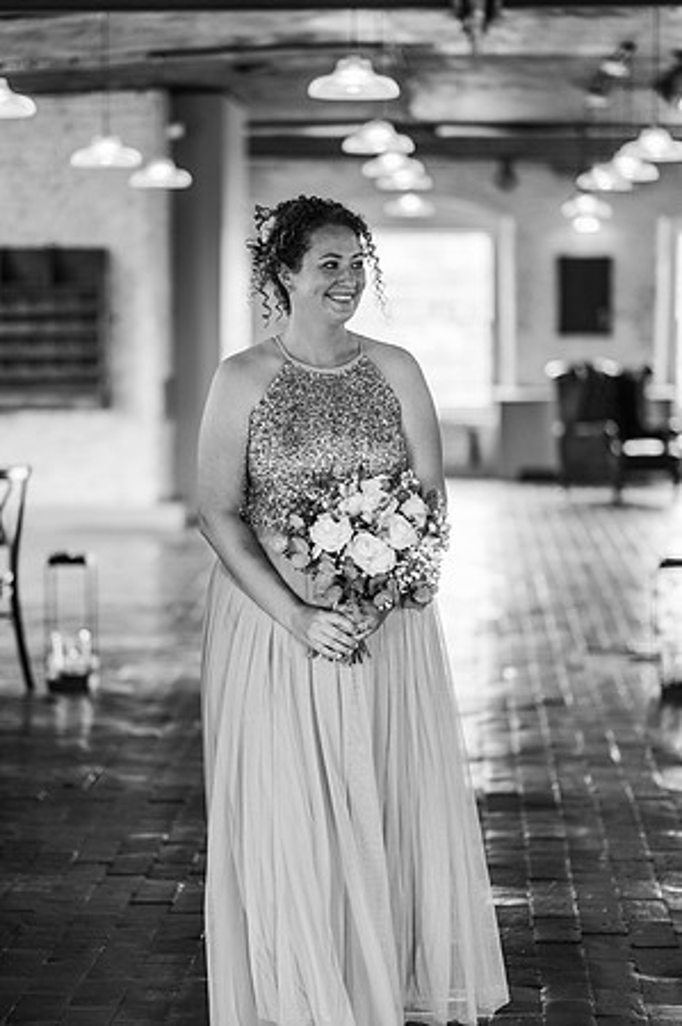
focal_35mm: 85
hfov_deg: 16.0
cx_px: 341
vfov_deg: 23.9
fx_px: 2421
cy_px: 513
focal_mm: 85
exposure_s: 1/200
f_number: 1.8
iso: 450
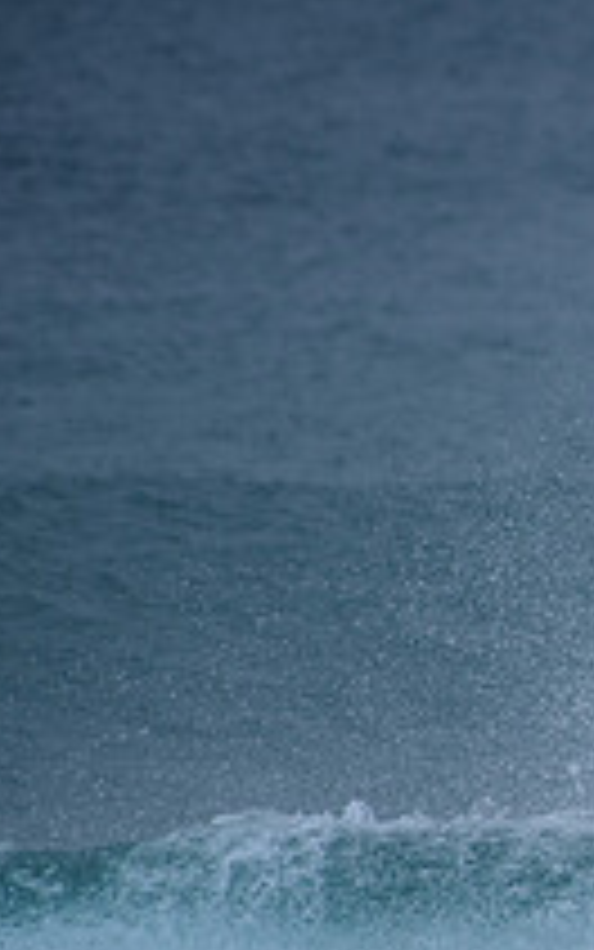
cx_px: 1233
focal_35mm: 1422
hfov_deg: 0.9
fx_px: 36807
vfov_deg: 1.5
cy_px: 678
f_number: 5.6
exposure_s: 1/800
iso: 180
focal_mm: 500
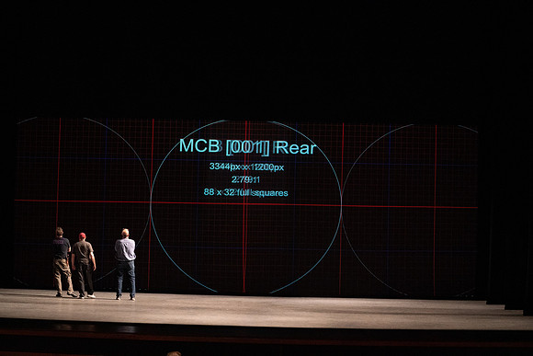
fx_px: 1037
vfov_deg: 19.5
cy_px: 178
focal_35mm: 70
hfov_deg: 28.8
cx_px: 266
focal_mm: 70
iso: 6400
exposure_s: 1/250
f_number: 5
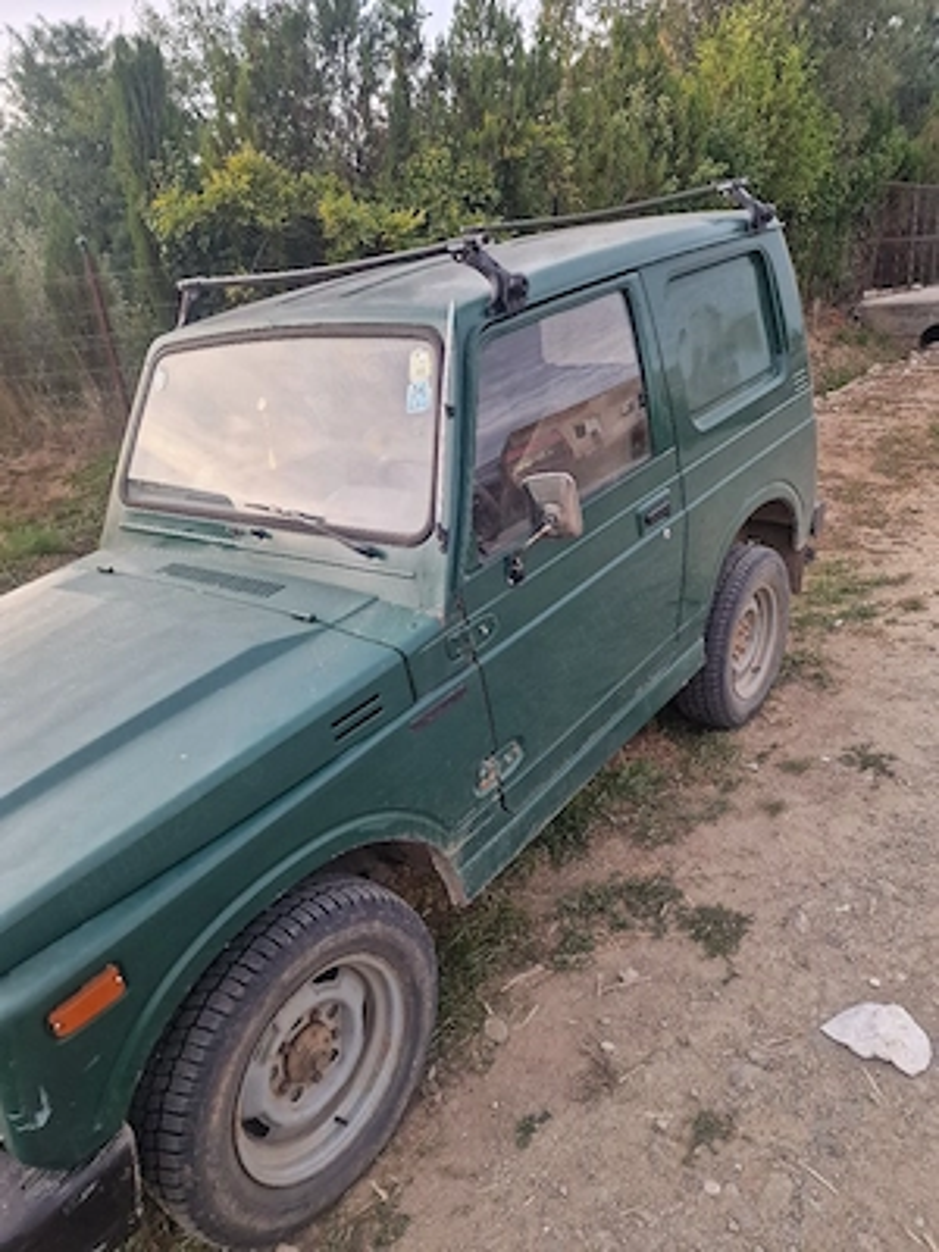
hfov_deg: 58.9
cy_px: 626
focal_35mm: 23
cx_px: 470
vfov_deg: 73.9
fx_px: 832
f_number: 1.8
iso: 64
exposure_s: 1/182
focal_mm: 6.4
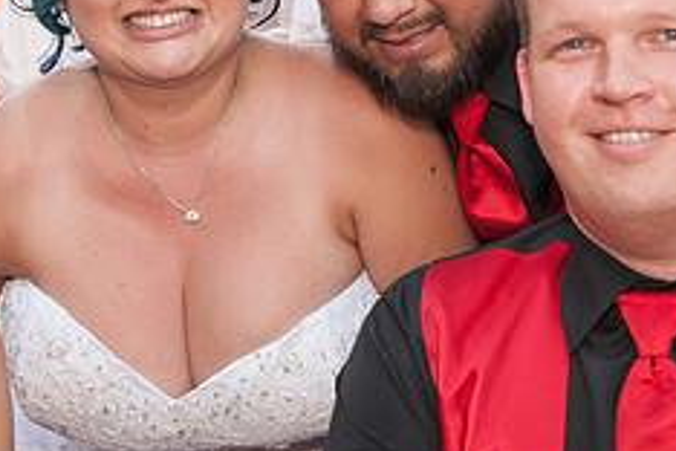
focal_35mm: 129
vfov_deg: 10.6
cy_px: 124
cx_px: 312
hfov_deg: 15.9
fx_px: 2422
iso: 200
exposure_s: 1/500
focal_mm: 52
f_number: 5
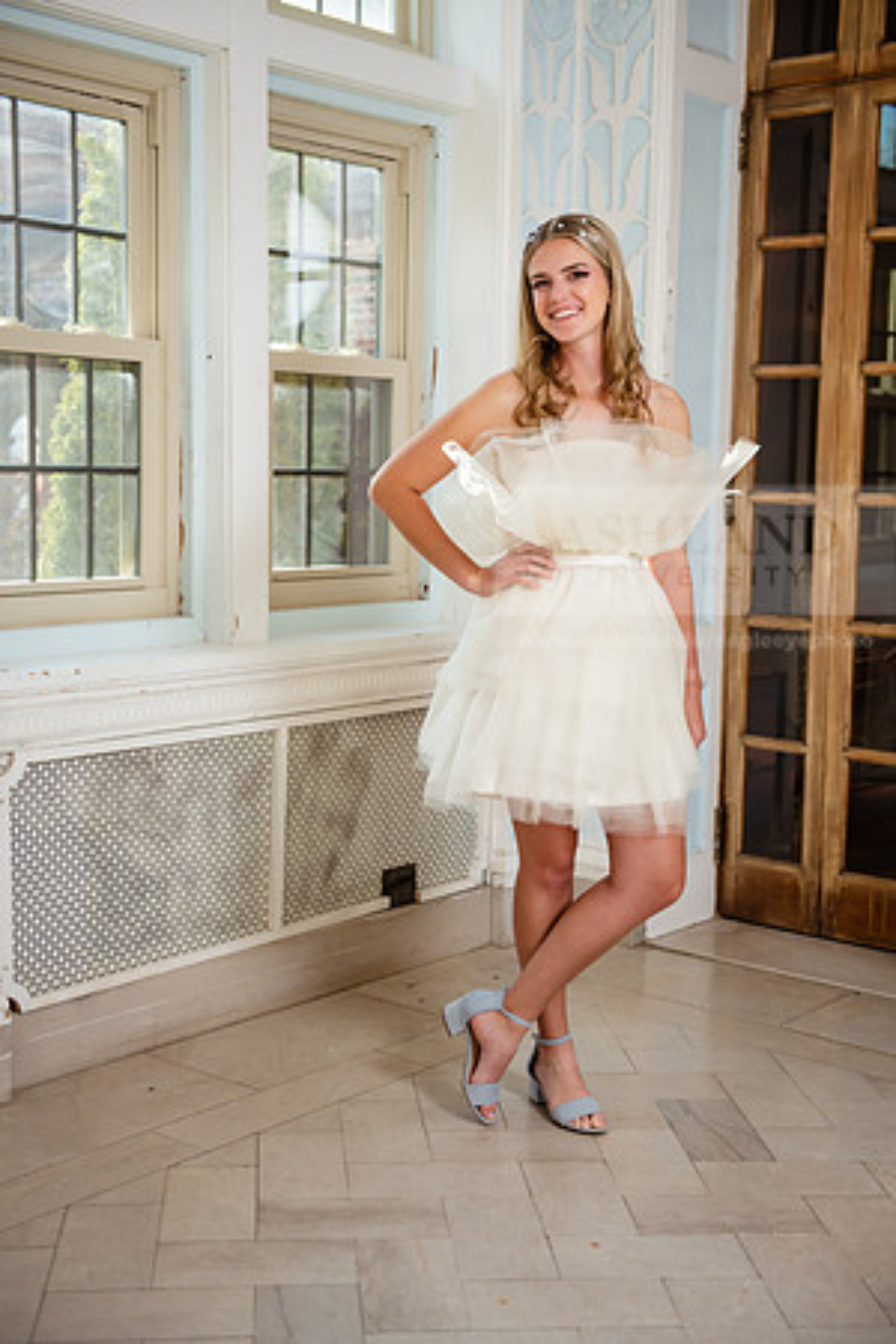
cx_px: 448
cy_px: 672
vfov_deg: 41.1
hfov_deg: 28.1
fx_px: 1792
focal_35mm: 48
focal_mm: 48
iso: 250
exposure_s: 1/200
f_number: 3.5
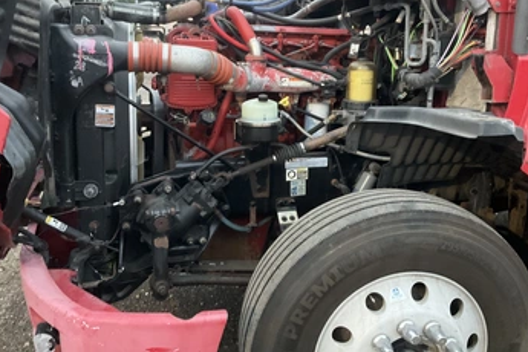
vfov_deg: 37.7
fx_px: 513
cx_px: 263
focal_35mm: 35
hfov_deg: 54.4
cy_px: 142
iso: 500
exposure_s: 1/30
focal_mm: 3
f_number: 1.8
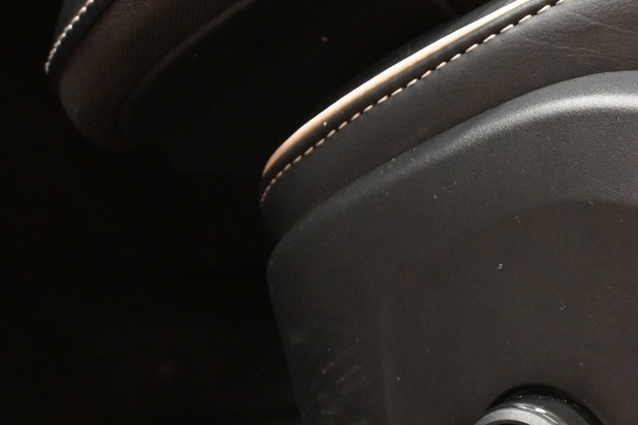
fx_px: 2126
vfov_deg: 11.3
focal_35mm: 120
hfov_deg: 16.5
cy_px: 406
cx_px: 731
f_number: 4.8
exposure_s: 1/50
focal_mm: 30.5
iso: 3200
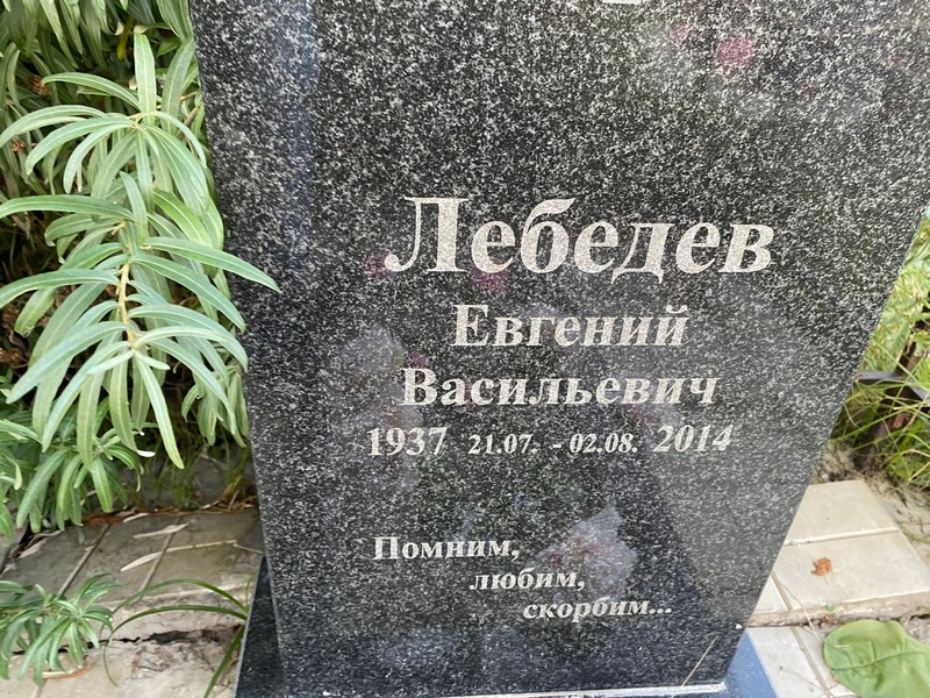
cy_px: 349
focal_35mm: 26
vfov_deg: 53.1
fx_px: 699
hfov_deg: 67.3
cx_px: 465
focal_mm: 4.25
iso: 125
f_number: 1.8
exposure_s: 1/62
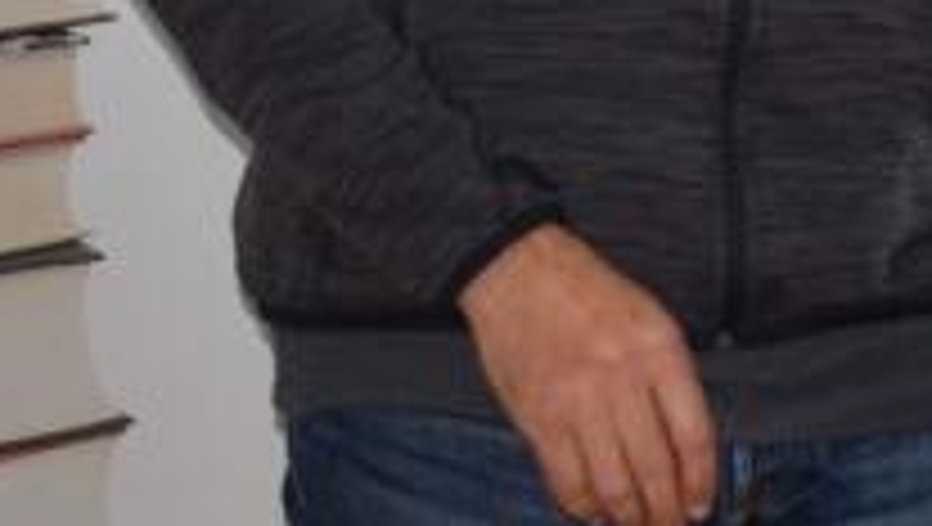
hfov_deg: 9.2
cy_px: -279
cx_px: 1144
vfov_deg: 5.2
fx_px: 5740
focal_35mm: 232
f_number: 4.5
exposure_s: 1/80
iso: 800
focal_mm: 34
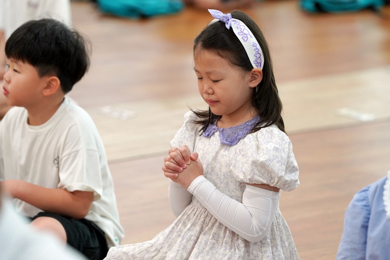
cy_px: 130
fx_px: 1972
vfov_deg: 7.5
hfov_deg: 11.3
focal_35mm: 182
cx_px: 195
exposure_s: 1/200
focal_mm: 182
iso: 2000
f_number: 4
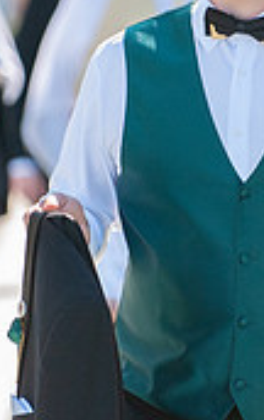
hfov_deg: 2.3
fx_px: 6689
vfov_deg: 3.6
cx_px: 252
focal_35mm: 583
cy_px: 110
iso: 2000
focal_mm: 170
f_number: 2.8
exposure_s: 1/8000
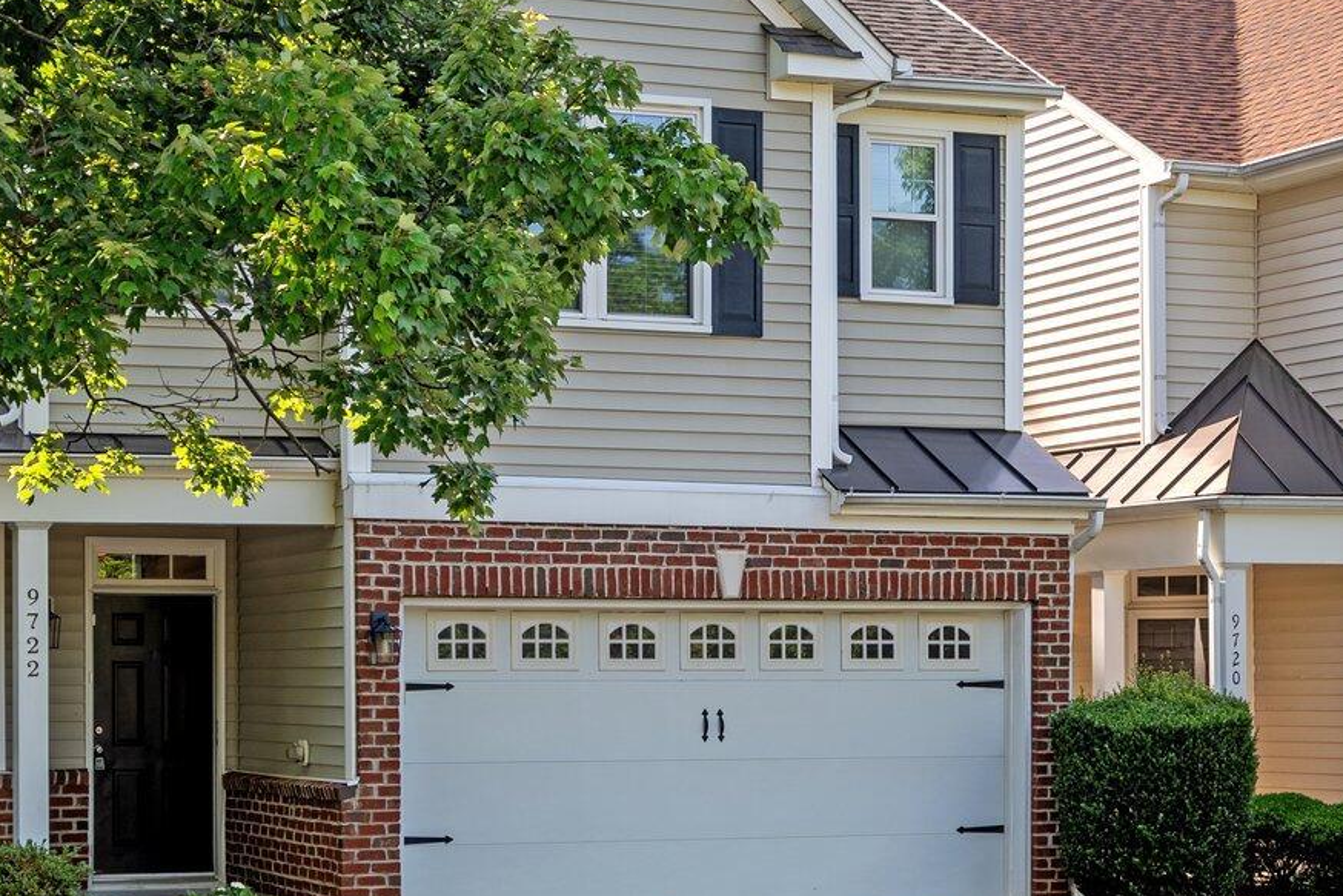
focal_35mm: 82
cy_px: 586
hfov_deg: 24.7
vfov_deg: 16.6
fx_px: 3059
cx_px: 602
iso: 125
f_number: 4
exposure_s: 1/60
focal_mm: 35
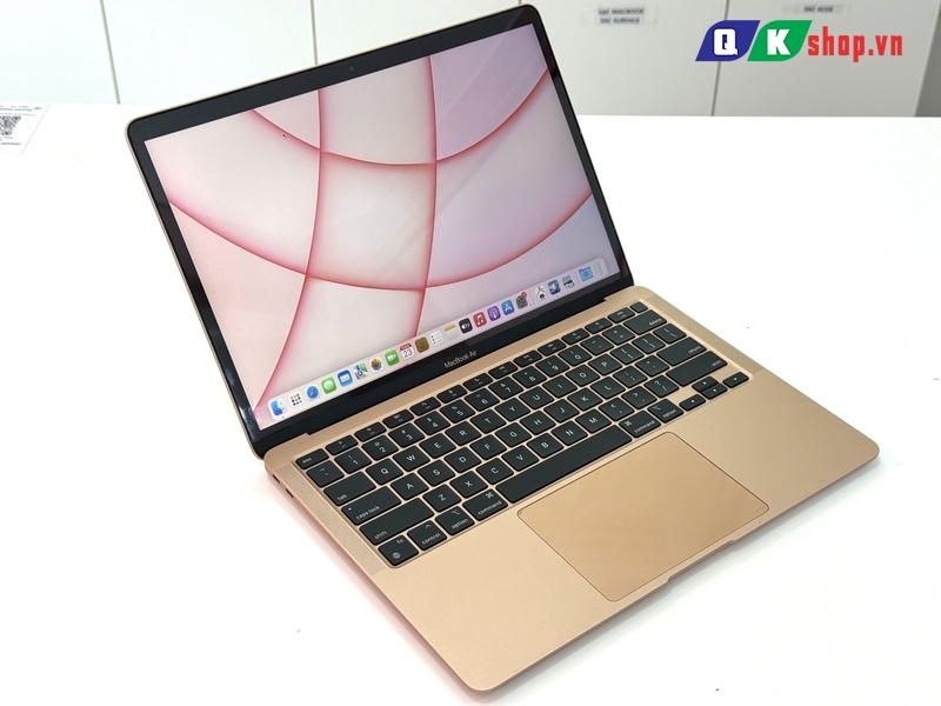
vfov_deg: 30.3
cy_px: 353
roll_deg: +0.7
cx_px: 470
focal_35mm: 48
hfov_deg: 39.7
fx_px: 1305
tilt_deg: -36.6
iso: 50
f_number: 1.78
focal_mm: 6.76
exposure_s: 1/154
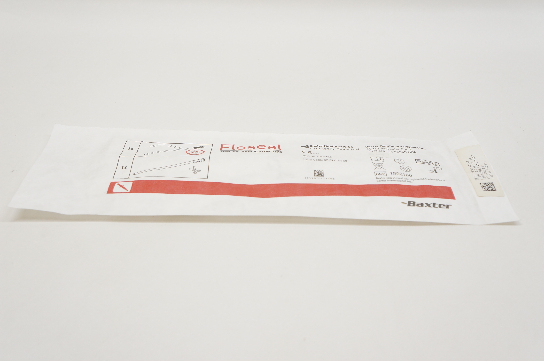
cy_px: 180
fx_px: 589
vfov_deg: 34.1
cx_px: 272
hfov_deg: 49.6
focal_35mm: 39
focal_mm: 26
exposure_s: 1/80
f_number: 6.3
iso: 400
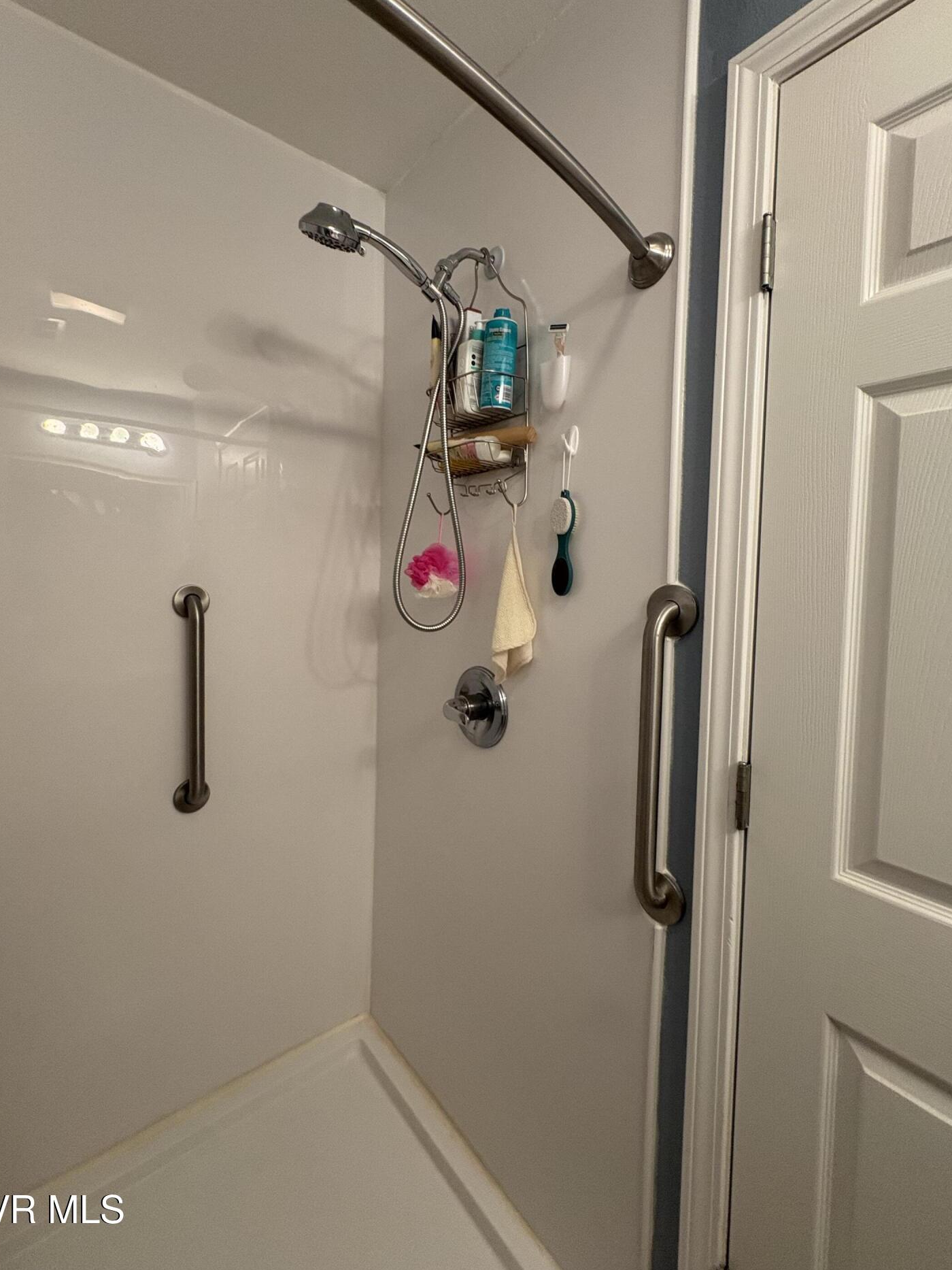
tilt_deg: -0.5
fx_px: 550
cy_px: 592
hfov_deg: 81.7
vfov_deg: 98.0
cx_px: 467
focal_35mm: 15
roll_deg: -1.6
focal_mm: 2.22
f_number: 2.2
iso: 320
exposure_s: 1/60
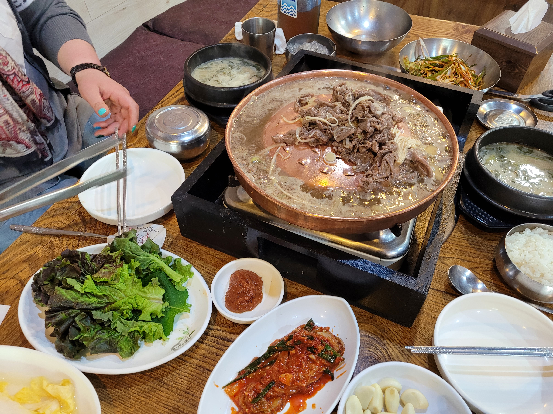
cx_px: 276
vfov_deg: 53.1
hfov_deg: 67.3
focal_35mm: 26
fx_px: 415
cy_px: 207
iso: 320
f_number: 1.8
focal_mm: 5.4
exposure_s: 1/39
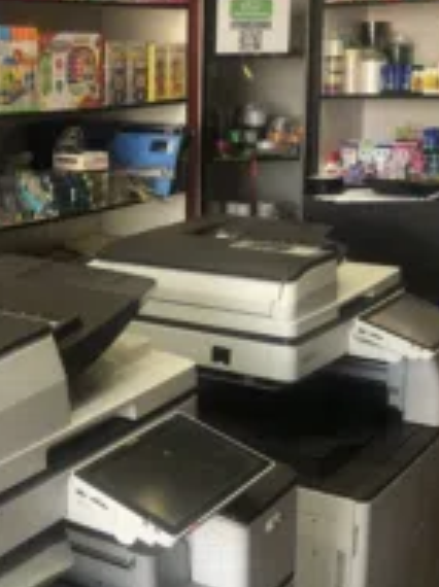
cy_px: 300
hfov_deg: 24.2
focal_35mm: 59
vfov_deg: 32.7
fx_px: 1000
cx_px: 59
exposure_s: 1/50
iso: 25
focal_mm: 3.99
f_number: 1.8
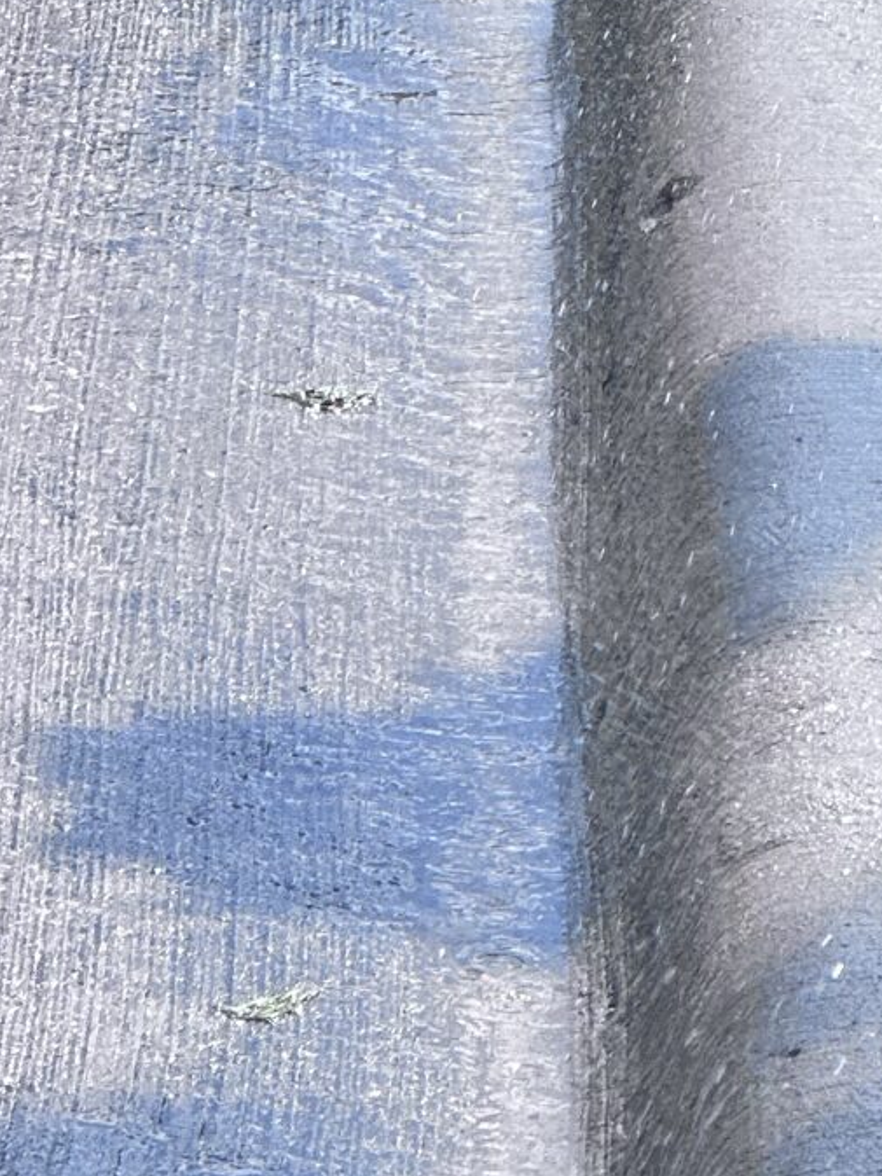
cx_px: 1607
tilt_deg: -17.6
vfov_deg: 6.8
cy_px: 758
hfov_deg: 5.0
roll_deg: -4.8
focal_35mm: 293
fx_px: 9951
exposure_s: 1/528
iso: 32
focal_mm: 9
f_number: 2.8
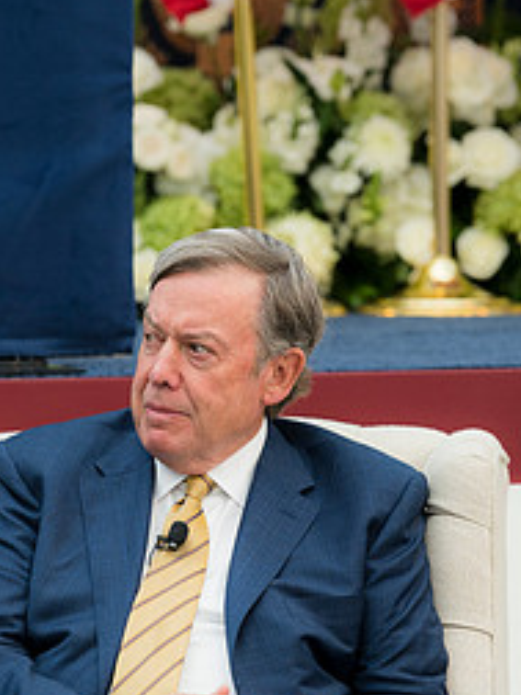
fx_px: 7746
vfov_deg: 5.1
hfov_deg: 3.9
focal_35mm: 386
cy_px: 496
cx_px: 141
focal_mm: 150
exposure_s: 1/250
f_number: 3.5
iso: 360
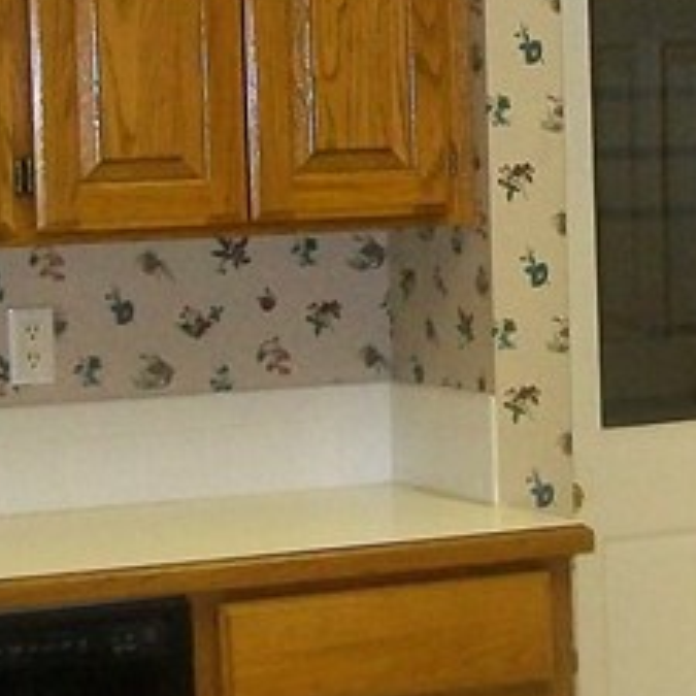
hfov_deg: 12.6
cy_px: 300
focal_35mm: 137
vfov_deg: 12.7
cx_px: 705
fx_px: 3116
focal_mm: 6.1
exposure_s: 1/60
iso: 160
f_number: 2.7
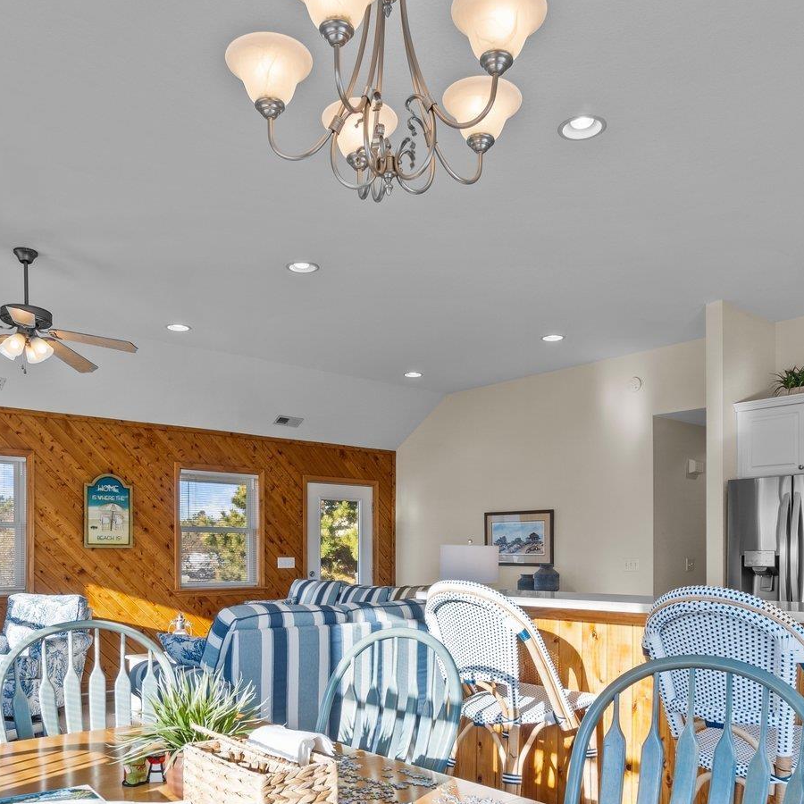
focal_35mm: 29
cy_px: 558
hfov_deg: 55.6
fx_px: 762
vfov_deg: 54.1
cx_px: 396
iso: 100
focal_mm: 10
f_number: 8
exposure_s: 1/13
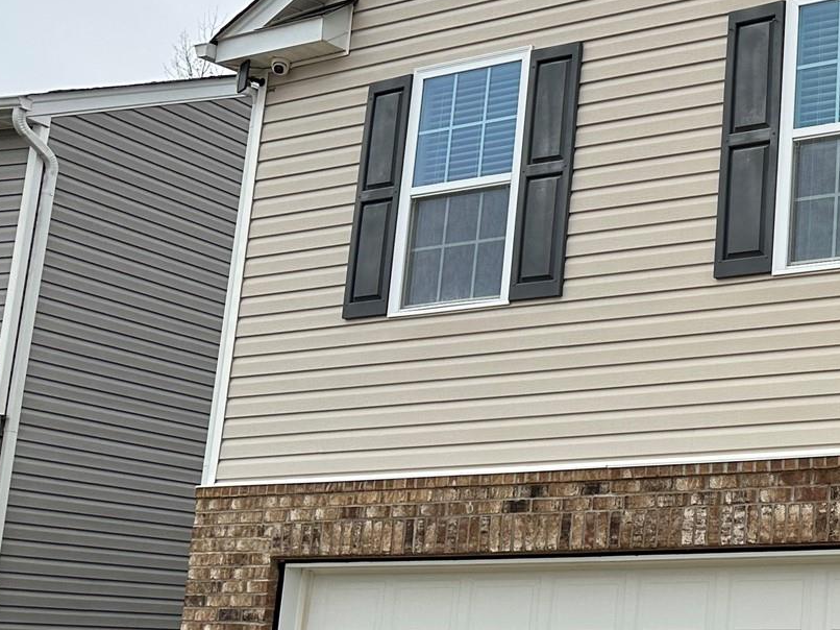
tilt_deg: +11.1
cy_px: 363
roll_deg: -1.9
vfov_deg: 24.0
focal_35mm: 61
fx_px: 1480
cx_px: 1052
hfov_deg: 27.3
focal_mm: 6.86
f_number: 1.78
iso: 80
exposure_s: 1/4016
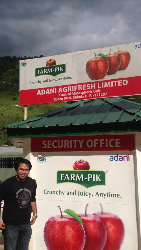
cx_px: 63
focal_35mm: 40
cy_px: 135
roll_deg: +0.6
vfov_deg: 50.4
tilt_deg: +4.7
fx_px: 266
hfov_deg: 29.7
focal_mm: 4.12
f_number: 2.4
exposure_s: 1/3623
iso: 50
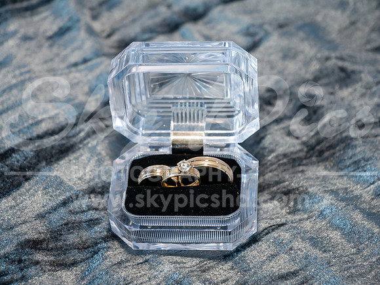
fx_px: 1317
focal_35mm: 120
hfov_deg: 16.4
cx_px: 190
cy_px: 142
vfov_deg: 12.3
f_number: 4
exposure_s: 1/30
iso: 400
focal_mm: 60
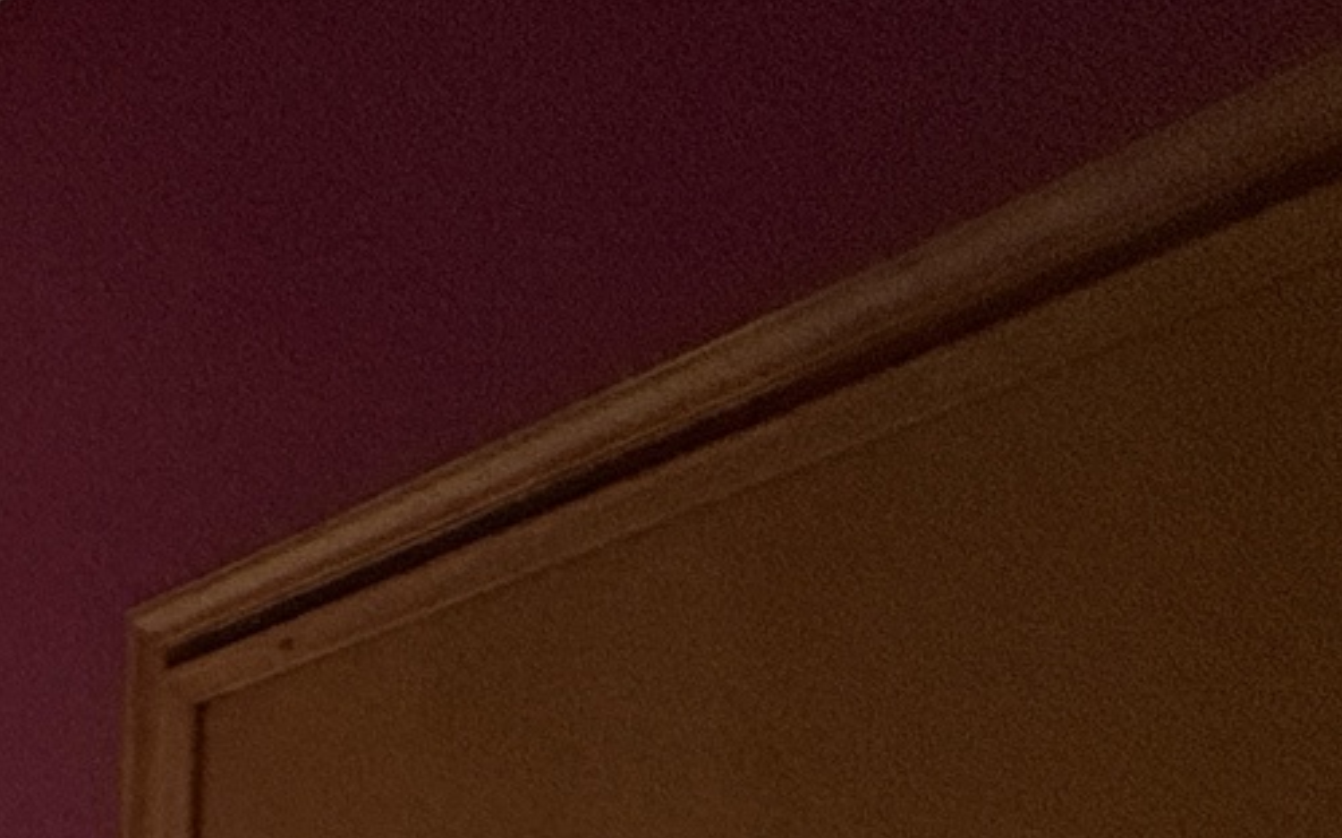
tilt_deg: -4.2
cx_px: -1122
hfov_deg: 21.5
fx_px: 2084
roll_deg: +0.5
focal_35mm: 57
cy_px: 1526
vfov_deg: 17.9
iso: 250
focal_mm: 2.22
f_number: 2.2
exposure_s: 1/99
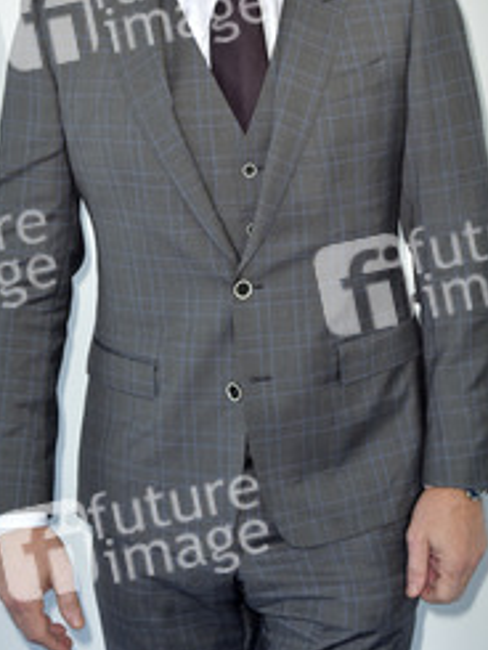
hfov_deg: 9.3
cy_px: 141
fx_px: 3005
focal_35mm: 160
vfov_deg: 12.3
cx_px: 211
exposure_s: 1/320
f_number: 6.3
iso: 500
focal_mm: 102
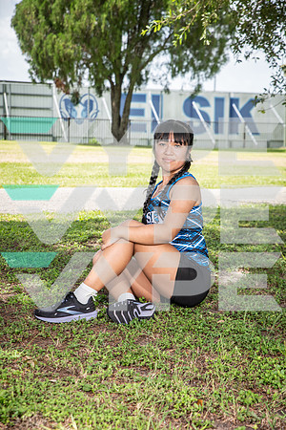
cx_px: 143
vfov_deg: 28.8
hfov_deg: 19.5
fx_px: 834
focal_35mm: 70
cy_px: 215
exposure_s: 1/400
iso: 250
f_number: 6.3
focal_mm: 70
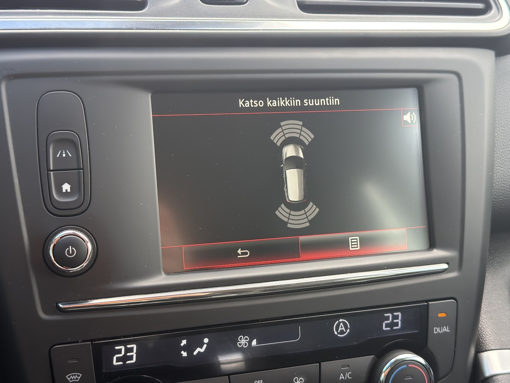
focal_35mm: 47
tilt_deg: -22.0
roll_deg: -2.2
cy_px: 192
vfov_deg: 30.9
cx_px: 255
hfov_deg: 40.4
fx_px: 692
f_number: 1.78
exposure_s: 1/199
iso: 200
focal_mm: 6.76
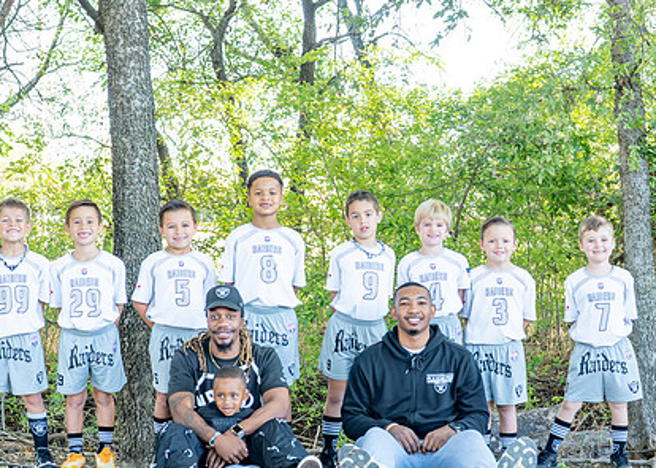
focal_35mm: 94
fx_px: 1750
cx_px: 311
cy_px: 271
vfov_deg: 15.2
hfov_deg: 21.2
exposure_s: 1/640
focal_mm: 50
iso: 1000
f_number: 4
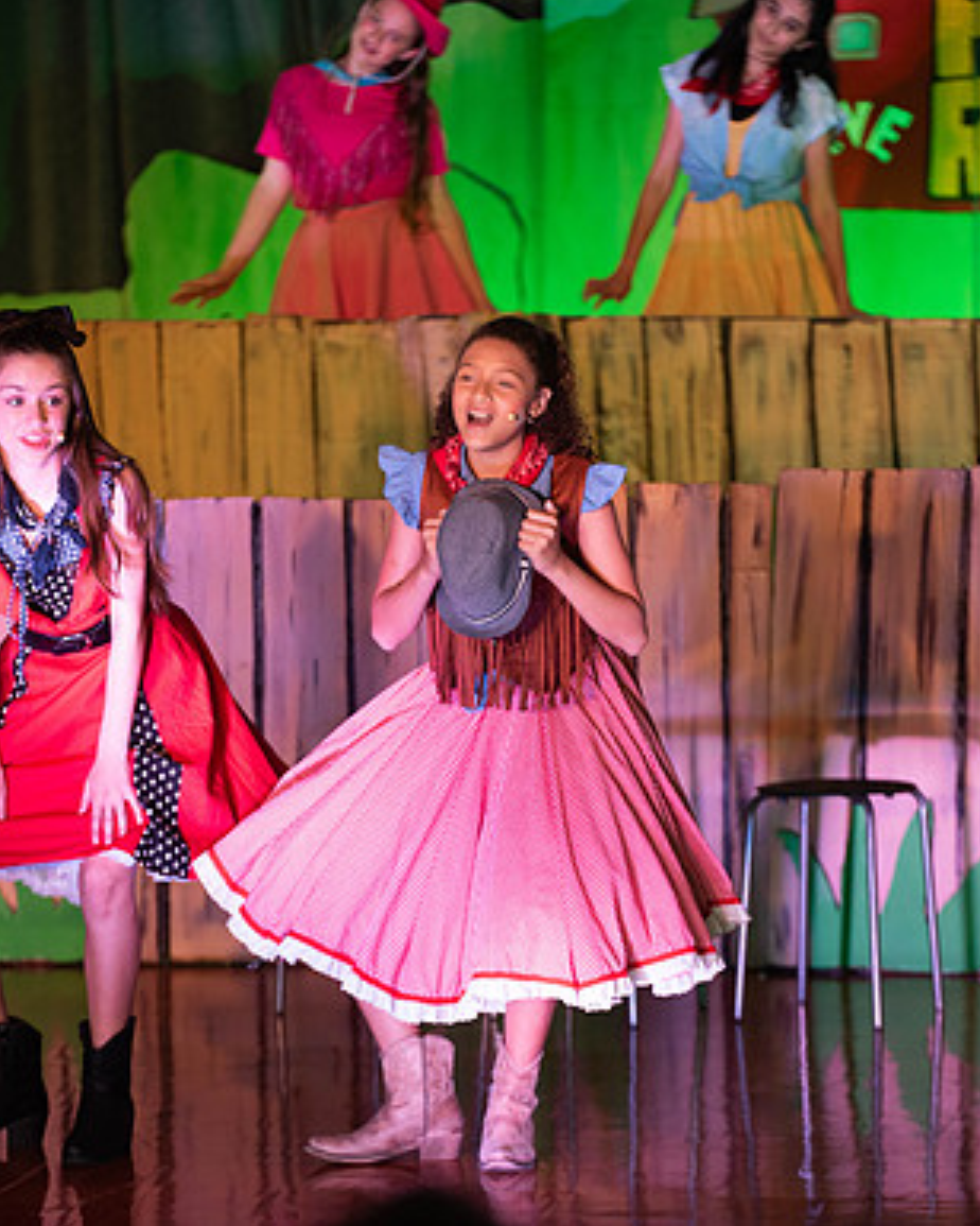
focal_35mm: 198
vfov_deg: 9.8
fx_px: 7179
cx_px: 538
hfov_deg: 7.8
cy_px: 613
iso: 720
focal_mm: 140
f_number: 2.8
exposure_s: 1/160
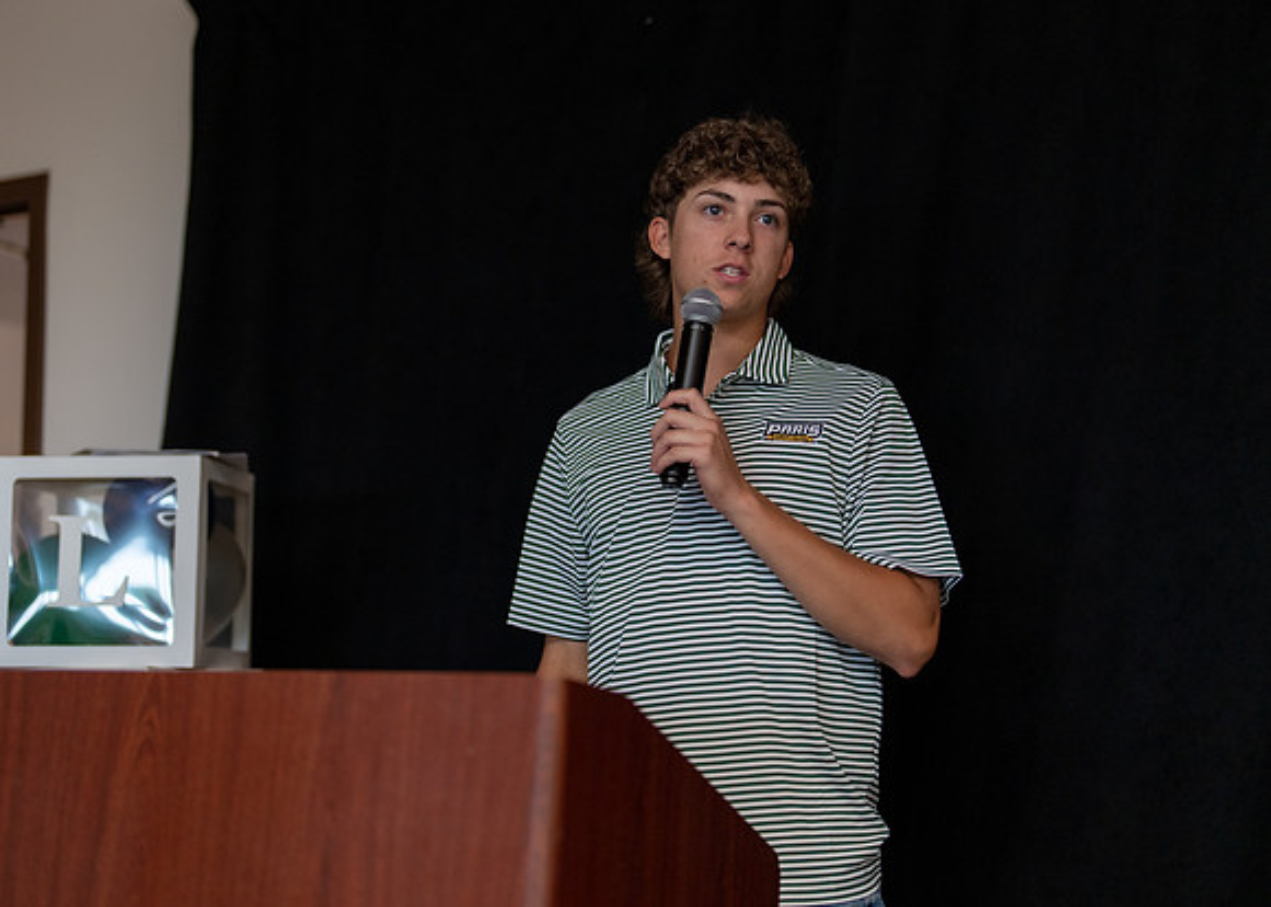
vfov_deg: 20.1
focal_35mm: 71
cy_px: 353
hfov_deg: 27.9
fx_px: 2553
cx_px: 717
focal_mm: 50
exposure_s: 1/320
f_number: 1.2
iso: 200
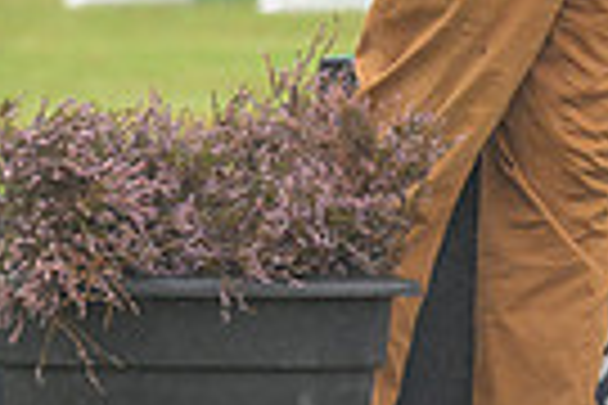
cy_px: -263
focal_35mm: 858
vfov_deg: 1.6
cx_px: 1094
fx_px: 14490
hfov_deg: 2.4
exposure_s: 1/1000
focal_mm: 200
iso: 2200
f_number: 5
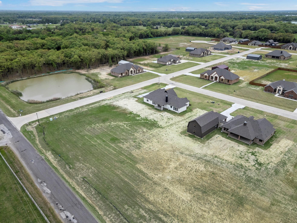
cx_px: 152
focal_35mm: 25
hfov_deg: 69.4
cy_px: 114
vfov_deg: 54.9
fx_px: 215
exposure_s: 1/730
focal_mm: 6.72
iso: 120
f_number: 1.7
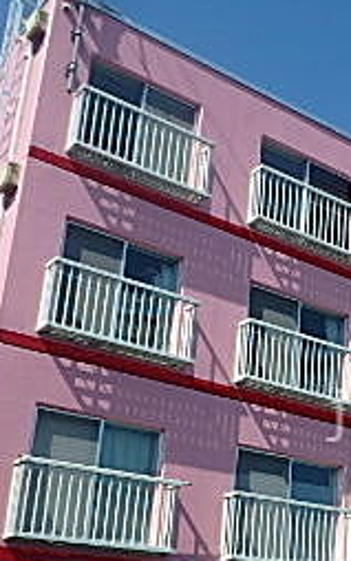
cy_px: 415
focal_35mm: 56
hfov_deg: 20.8
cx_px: 477
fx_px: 856
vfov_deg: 35.5
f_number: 6
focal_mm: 3.7
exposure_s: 1/500
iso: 125
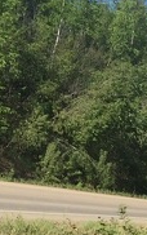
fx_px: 1107
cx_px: 453
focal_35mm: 173
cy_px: 300
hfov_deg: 6.8
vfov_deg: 11.8
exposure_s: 1/1642
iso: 32
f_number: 2.2
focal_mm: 4.15
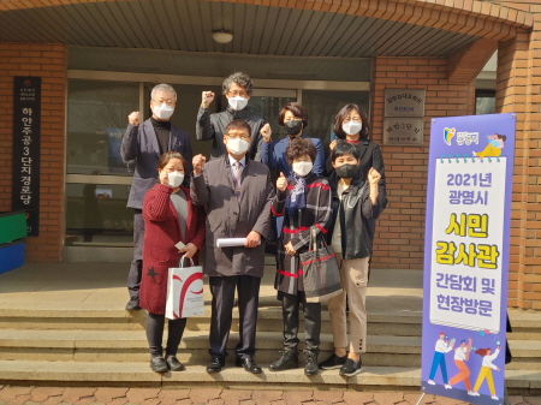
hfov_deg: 38.2
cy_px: 202
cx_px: 270
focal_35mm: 50
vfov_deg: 29.1
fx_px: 781
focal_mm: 5.88
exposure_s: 1/158
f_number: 2.4
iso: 50
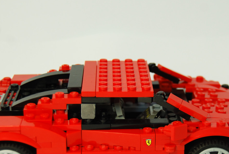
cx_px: 138
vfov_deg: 13.3
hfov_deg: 19.8
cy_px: 105
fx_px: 656
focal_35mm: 103
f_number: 5
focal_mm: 38
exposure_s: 1/100
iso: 200
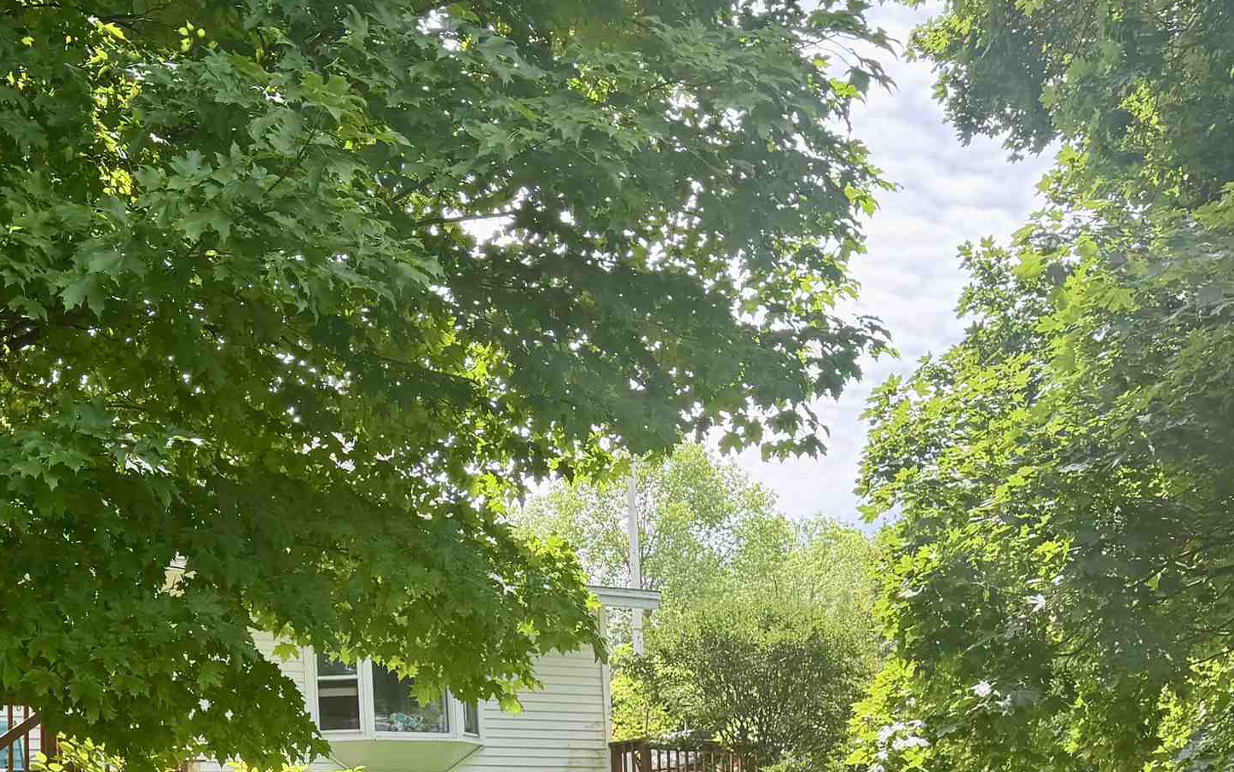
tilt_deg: +6.4
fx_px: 1816
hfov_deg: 36.7
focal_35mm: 54
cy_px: 780
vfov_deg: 23.0
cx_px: 322
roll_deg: +0.0
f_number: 1.78
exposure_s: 1/849
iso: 80
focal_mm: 6.76
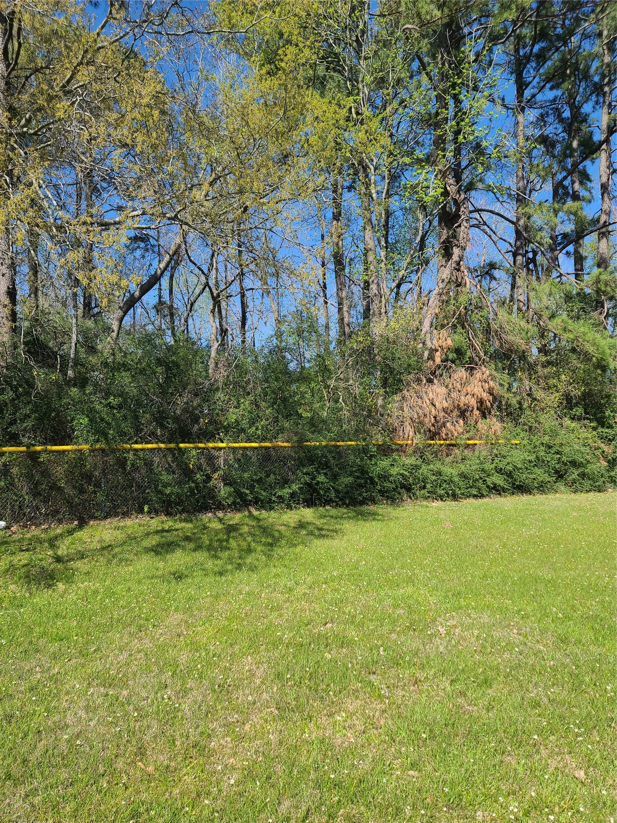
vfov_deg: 69.4
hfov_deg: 54.9
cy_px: 412
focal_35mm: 25
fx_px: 594
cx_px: 308
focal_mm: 7
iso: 16
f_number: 1.8
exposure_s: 1/612
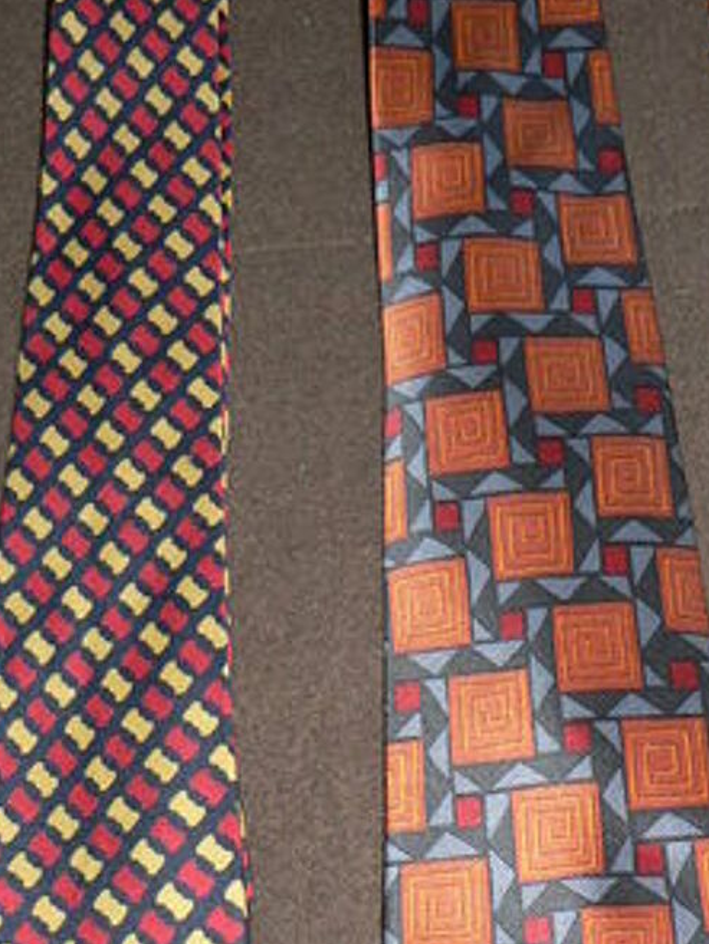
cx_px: 551
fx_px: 1993
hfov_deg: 20.0
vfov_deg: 26.4
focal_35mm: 73
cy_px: 679
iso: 100
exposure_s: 1/60
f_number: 2.8
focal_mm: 6
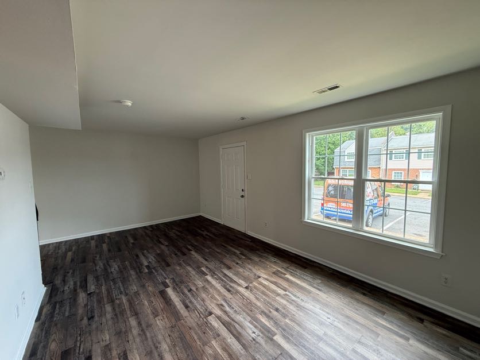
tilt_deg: -3.4
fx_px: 194
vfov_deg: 85.7
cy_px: 180
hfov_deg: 102.1
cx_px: 240
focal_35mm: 14
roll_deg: +0.4
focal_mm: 2.22
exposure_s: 1/120
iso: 250
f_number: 2.2
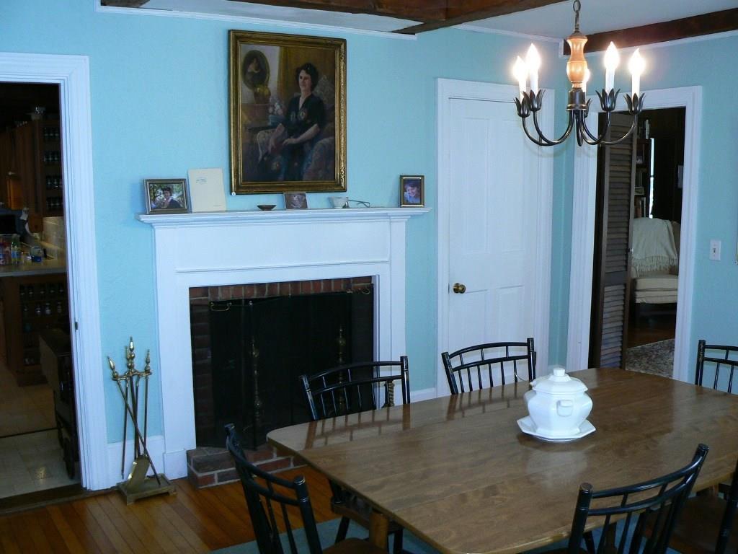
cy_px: 277
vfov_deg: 39.7
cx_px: 369
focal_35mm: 36
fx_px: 768
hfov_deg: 51.4
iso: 200
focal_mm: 6
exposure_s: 1/40
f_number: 2.8
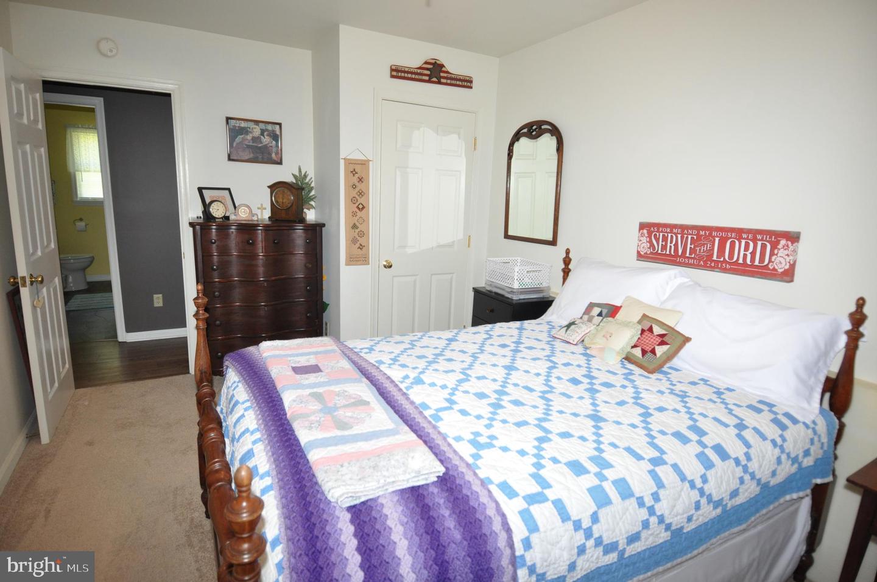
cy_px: 291
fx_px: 438
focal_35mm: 18
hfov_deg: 90.1
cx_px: 438
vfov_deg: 67.2
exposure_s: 1/60
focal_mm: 12
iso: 800
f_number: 4
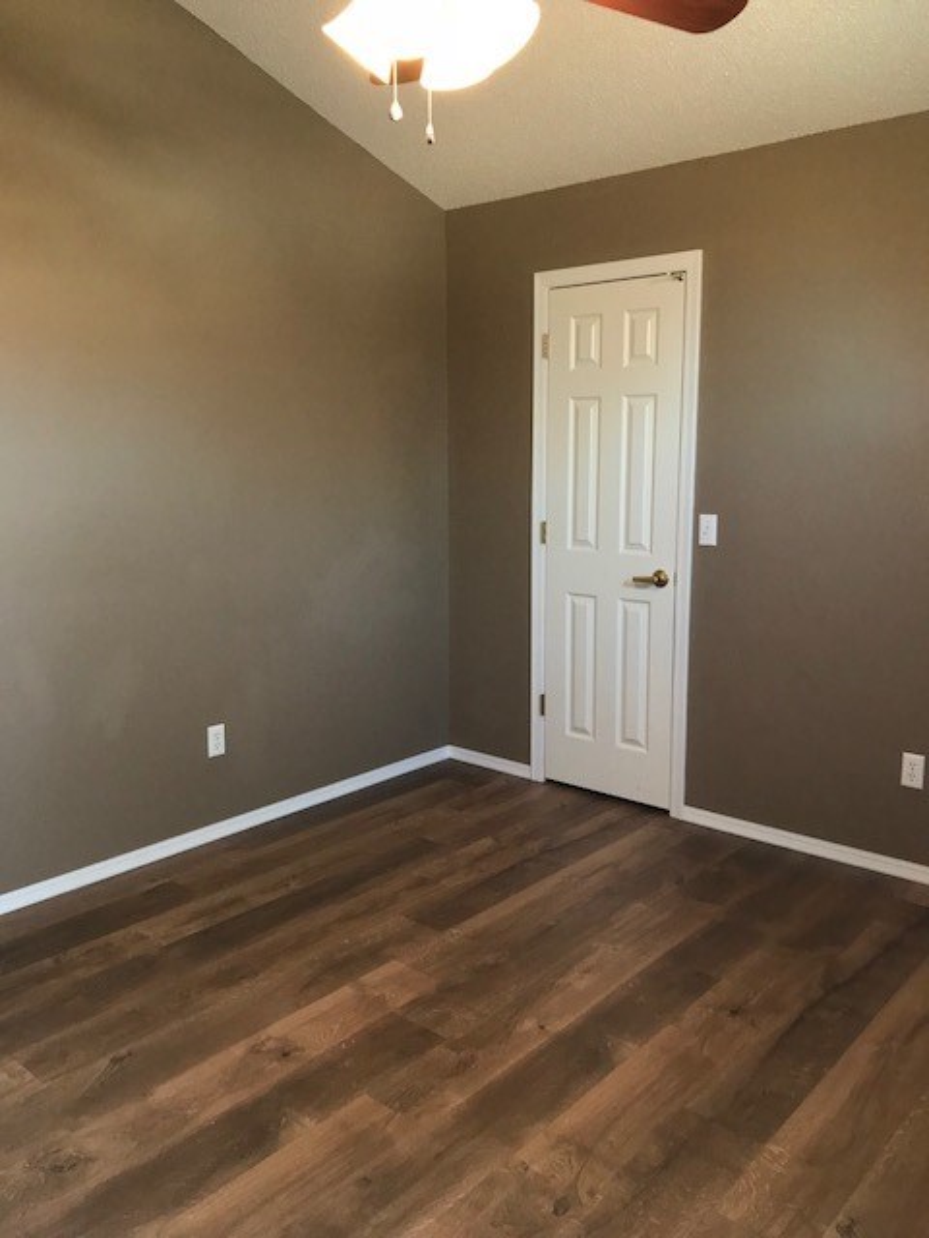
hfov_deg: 49.7
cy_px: 619
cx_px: 464
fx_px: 1002
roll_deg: +0.3
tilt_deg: -9.1
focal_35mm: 28
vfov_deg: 63.4
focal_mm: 3.99
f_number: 1.8
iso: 125
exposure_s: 1/30
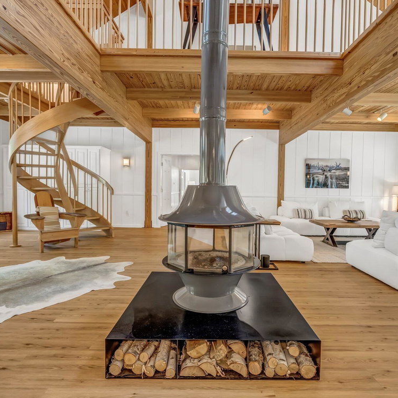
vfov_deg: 72.1
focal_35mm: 21
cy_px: 199
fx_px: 273
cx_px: 211
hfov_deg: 72.1
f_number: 8
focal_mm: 16
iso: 640
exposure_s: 1/10
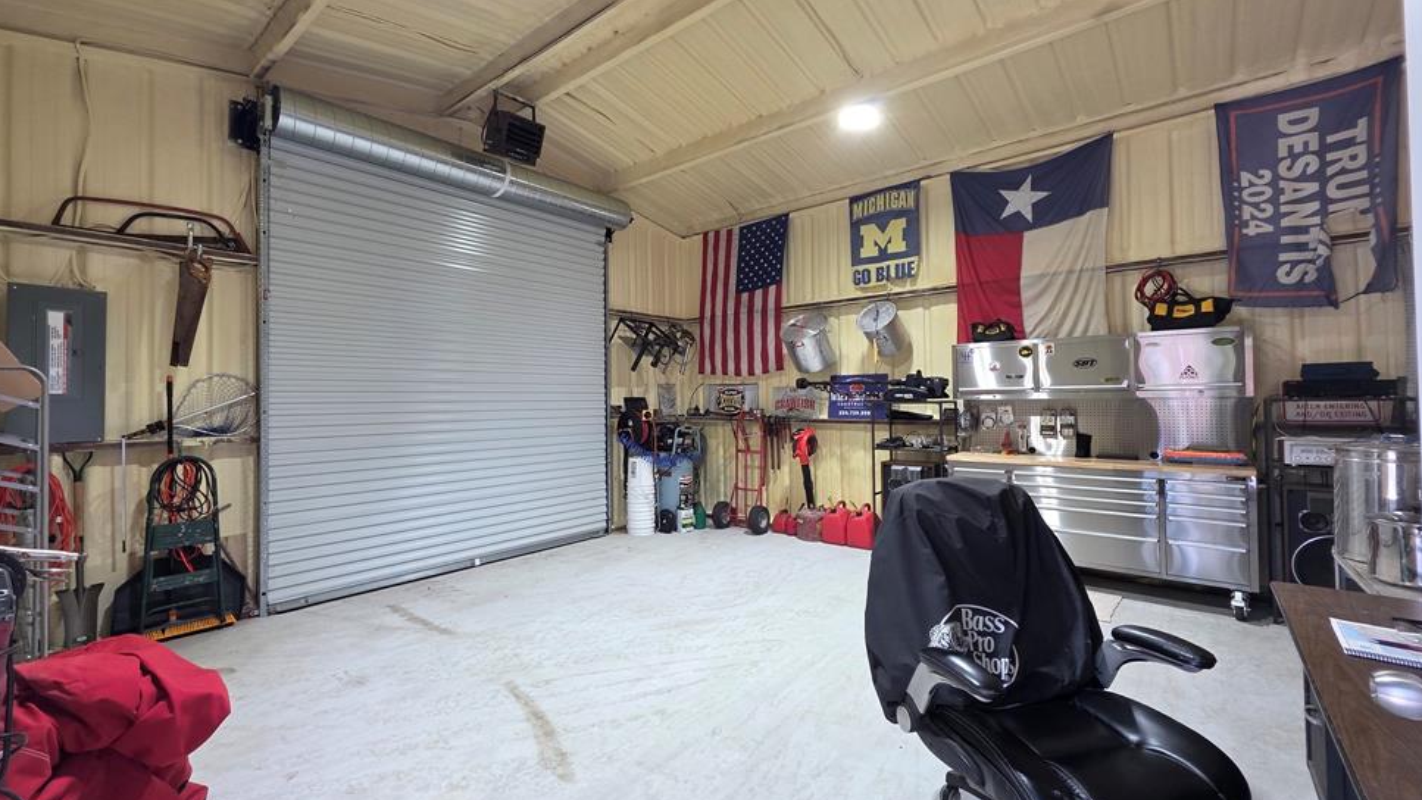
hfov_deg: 102.9
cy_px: 372
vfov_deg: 70.4
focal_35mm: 15
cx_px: 675
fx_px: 566
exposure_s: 1/120
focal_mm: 2.2
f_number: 1.9
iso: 100
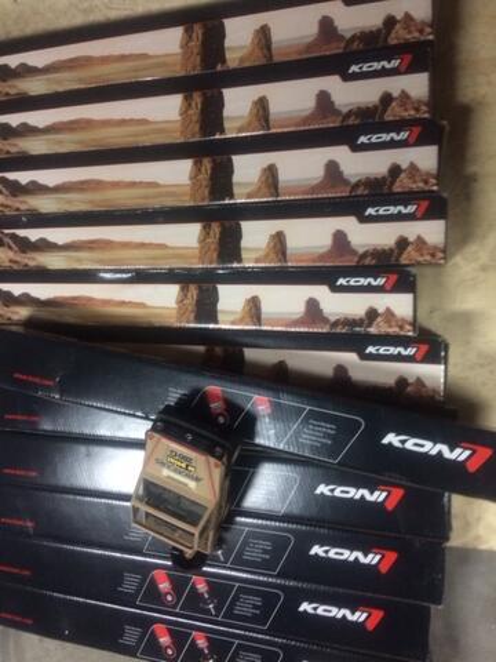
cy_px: 331
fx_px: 554
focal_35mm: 29
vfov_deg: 61.7
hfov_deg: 48.2
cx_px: 248
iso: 320
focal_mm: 4.15
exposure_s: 1/33
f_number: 2.2
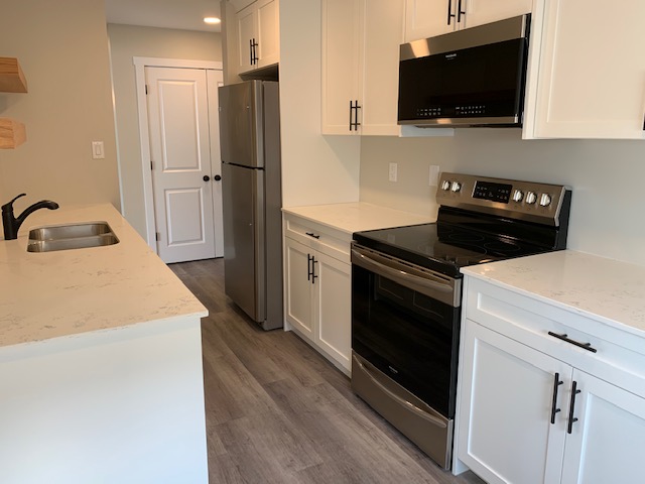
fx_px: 484
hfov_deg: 67.3
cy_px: 242
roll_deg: +1.6
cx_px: 322
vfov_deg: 53.1
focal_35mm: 26
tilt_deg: -13.7
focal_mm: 4.25
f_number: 1.8
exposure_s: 1/120
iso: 80
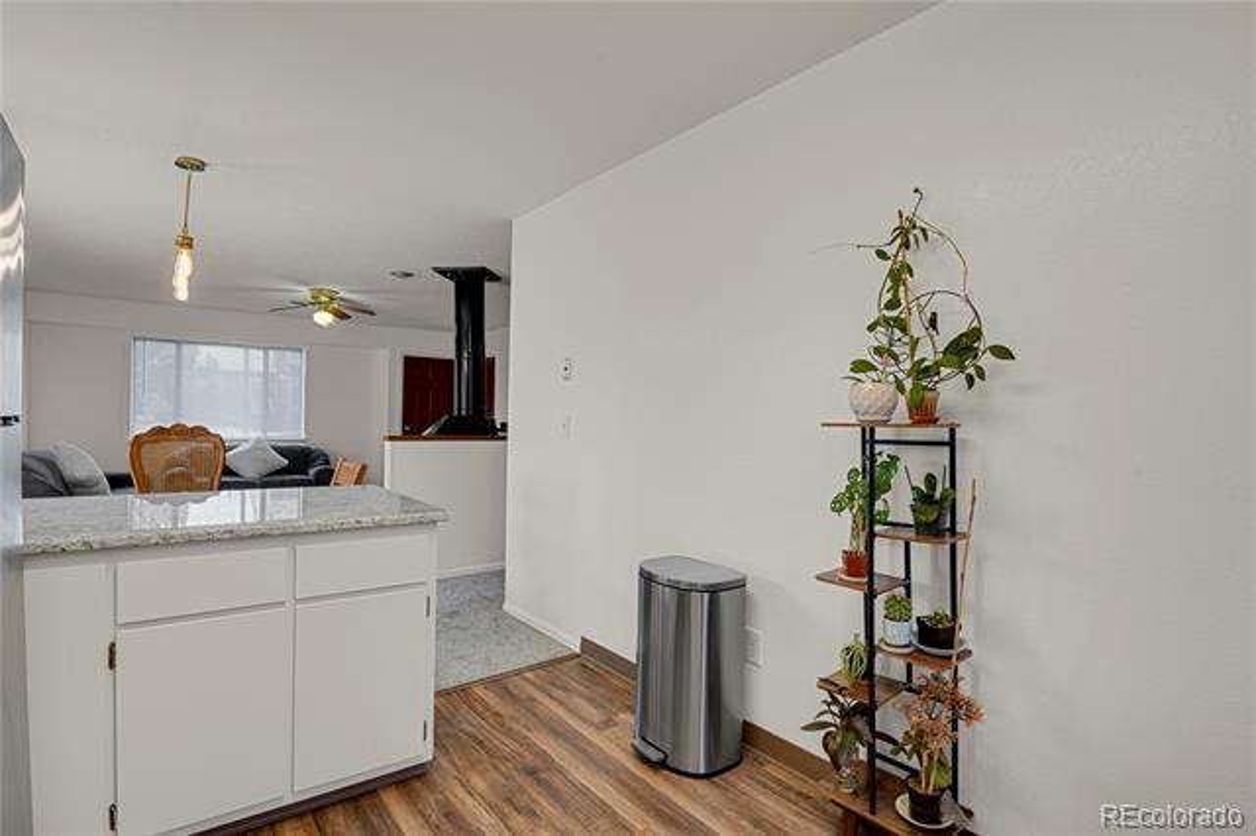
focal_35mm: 17
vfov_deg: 70.4
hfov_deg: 93.3
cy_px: 418
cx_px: 628
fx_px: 593
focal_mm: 17
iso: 250
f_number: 8
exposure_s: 1/1.67
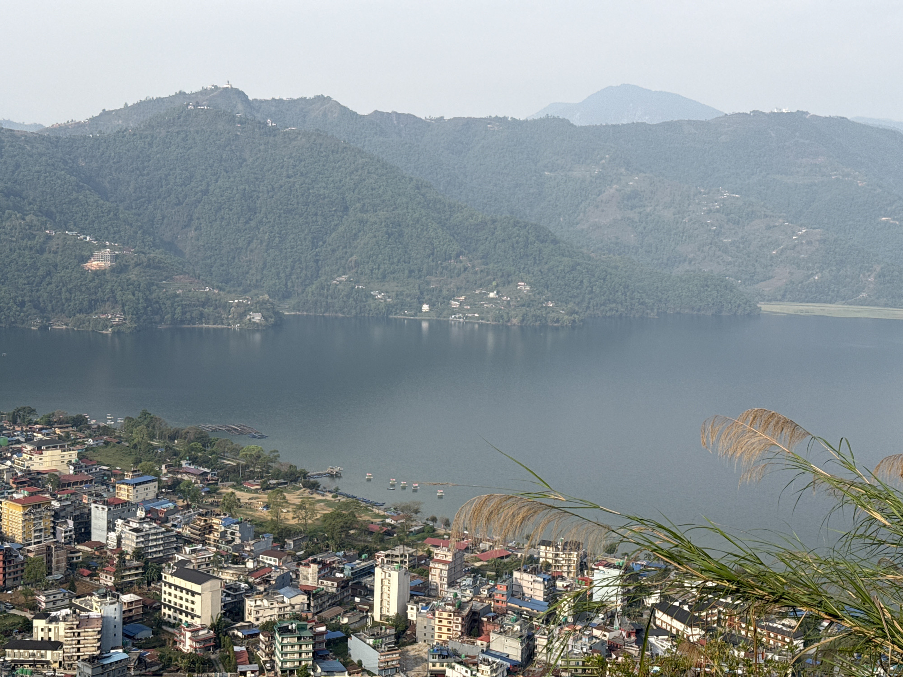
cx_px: 452
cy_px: 338
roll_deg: -1.7
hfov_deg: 39.7
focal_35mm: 48
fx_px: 1252
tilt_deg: -5.4
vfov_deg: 30.3
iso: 64
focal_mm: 6.76
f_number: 1.78
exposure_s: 1/3226
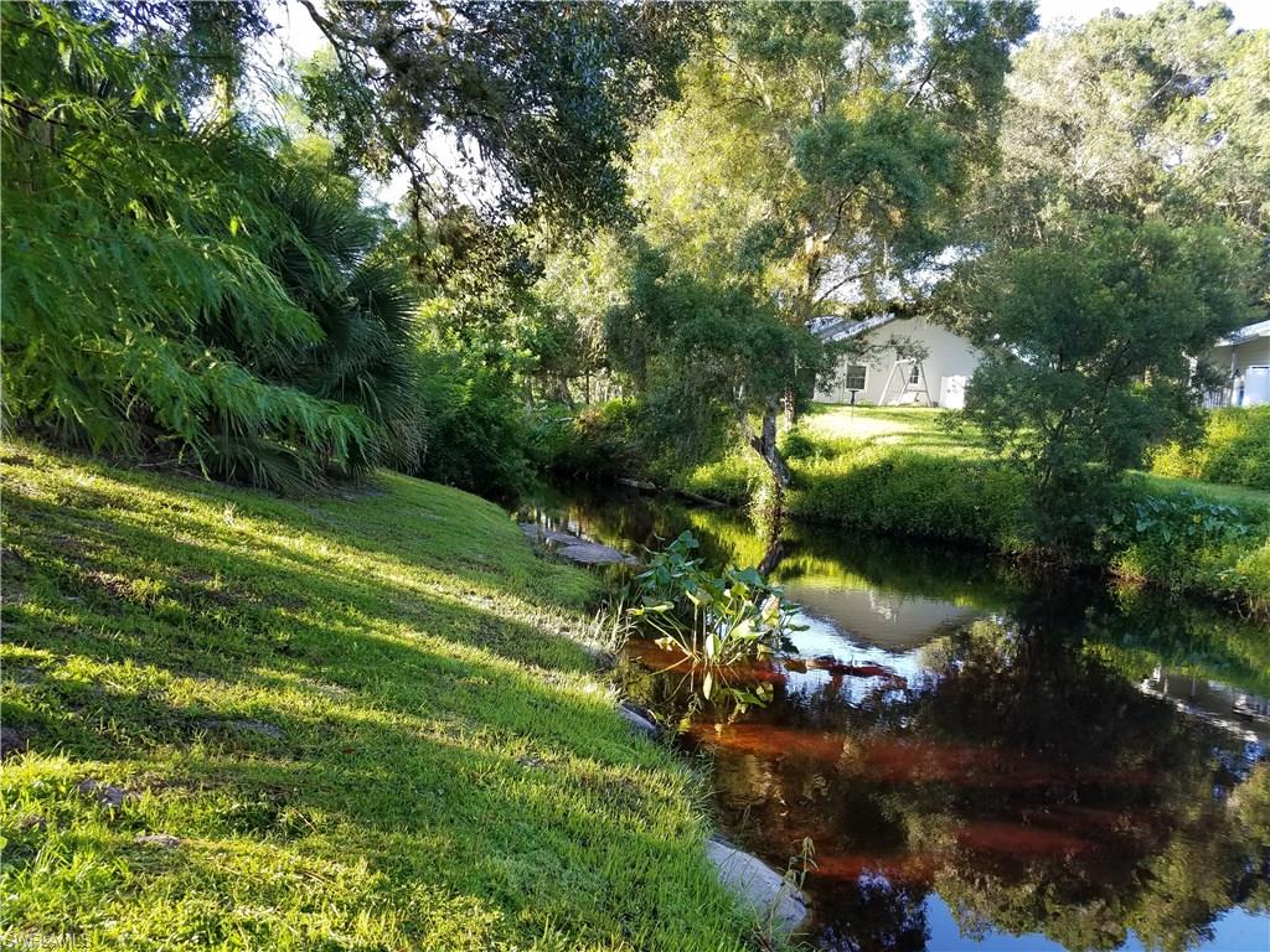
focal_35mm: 26
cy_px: 476
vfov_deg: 53.1
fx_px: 954
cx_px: 635
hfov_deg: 67.3
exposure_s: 1/159
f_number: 1.7
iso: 50
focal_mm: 4.2
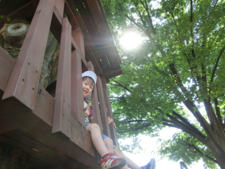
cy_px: 84
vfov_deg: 56.8
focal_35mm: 24
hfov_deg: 71.6
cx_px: 112
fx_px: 156
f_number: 3
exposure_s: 1/160
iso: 80
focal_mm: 4.24
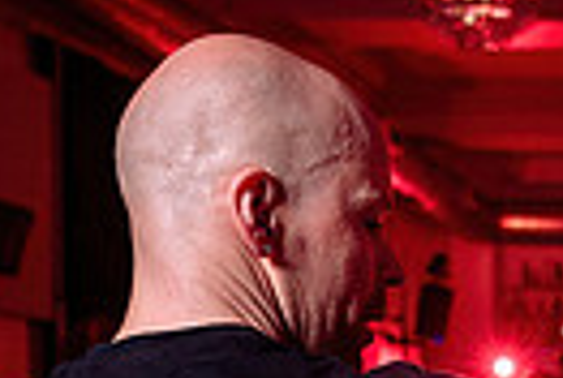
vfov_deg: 11.2
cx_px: 769
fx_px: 1850
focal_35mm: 118
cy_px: 582
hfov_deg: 16.2
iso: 800
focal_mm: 24
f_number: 3.2
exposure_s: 1/60
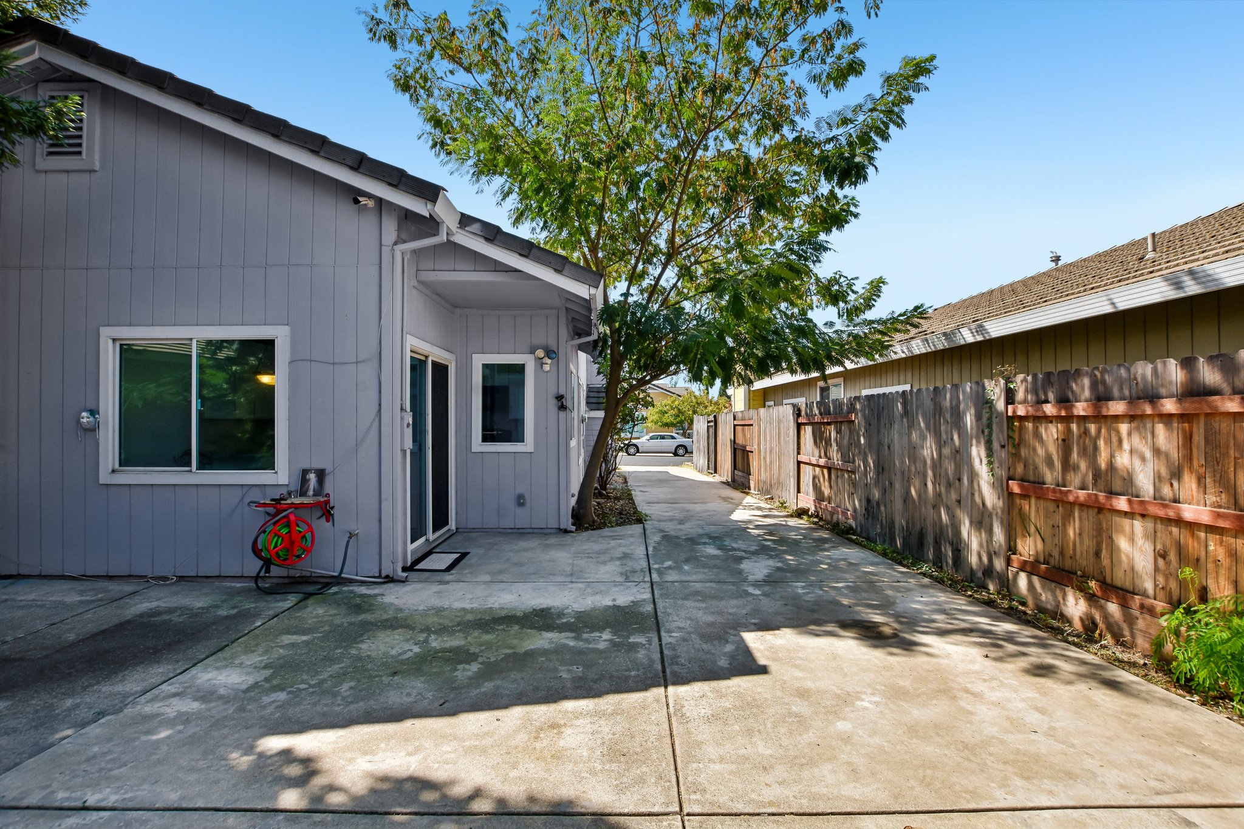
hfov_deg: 100.4
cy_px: 414
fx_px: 518
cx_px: 622
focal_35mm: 15
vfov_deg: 77.3
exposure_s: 1/100
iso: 100
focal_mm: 10
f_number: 8
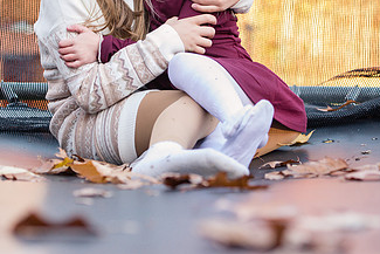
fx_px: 1499
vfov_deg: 9.7
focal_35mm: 142
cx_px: 152
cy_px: 56
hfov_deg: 14.4
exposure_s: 1/200
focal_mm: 70
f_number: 3.5
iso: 800
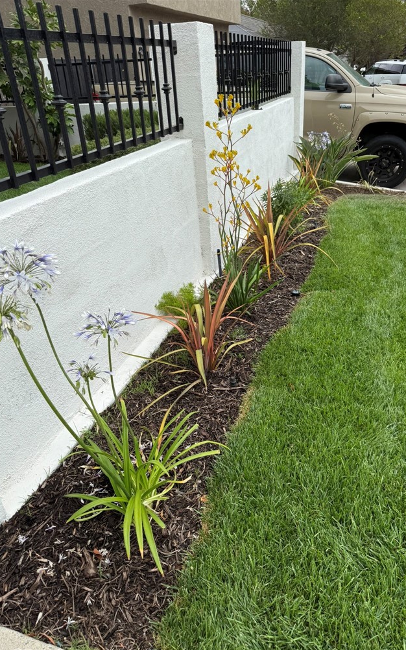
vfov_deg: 70.4
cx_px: 224
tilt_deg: -28.7
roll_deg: +2.3
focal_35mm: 26
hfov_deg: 47.5
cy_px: 331
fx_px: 460
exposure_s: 1/2801
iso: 80
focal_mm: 6.76
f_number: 1.78
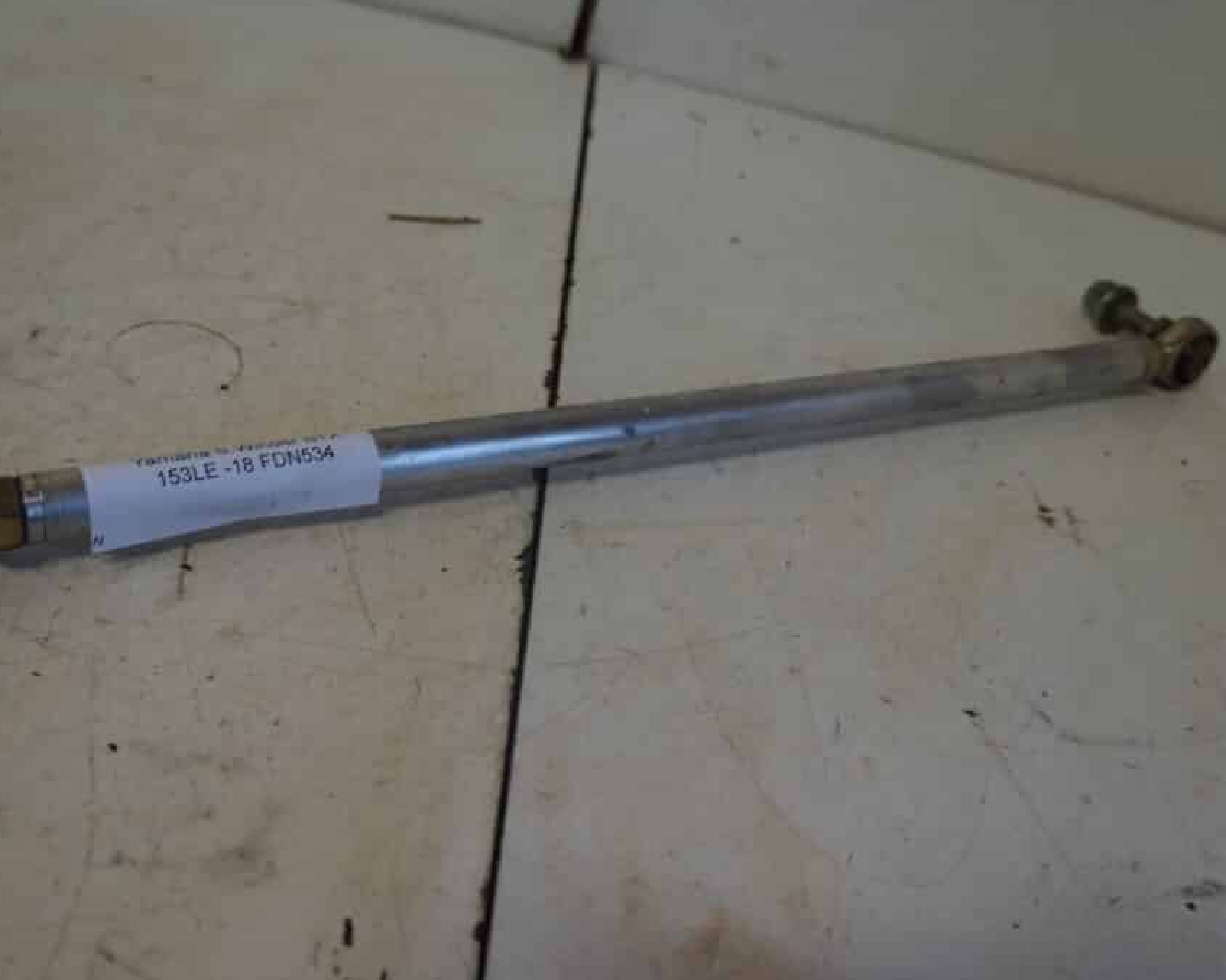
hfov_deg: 52.7
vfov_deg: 43.3
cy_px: 488
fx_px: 1233
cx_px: 545
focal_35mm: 34
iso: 400
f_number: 4
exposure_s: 1/60
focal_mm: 20
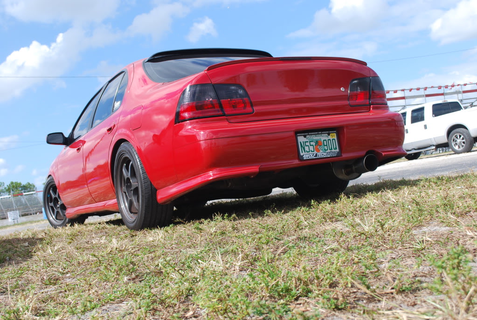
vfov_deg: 31.0
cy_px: 160
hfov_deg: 44.9
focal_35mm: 44
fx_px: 578
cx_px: 238
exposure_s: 1/160
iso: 100
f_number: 6.3
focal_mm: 29
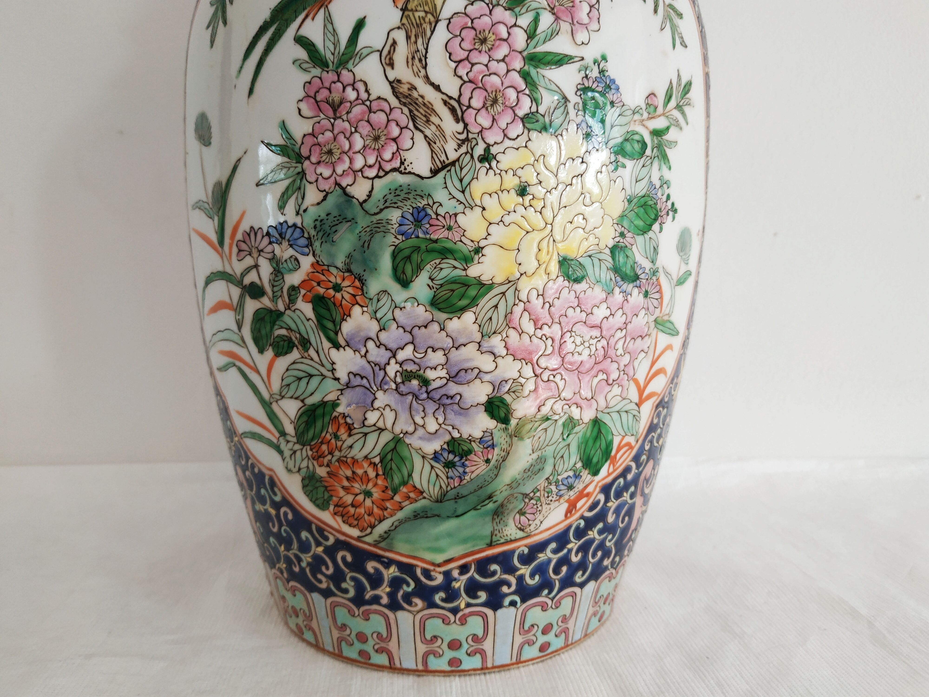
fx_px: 644
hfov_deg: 71.6
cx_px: 464
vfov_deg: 56.8
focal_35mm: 24
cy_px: 348
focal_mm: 3.94
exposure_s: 1/50
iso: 200
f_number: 1.9
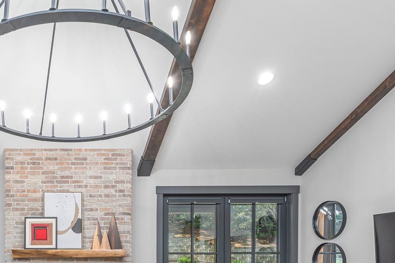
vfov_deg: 41.4
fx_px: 307
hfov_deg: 59.2
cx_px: 68
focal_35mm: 28
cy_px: 253
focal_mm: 14
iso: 320
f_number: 8
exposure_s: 1/40
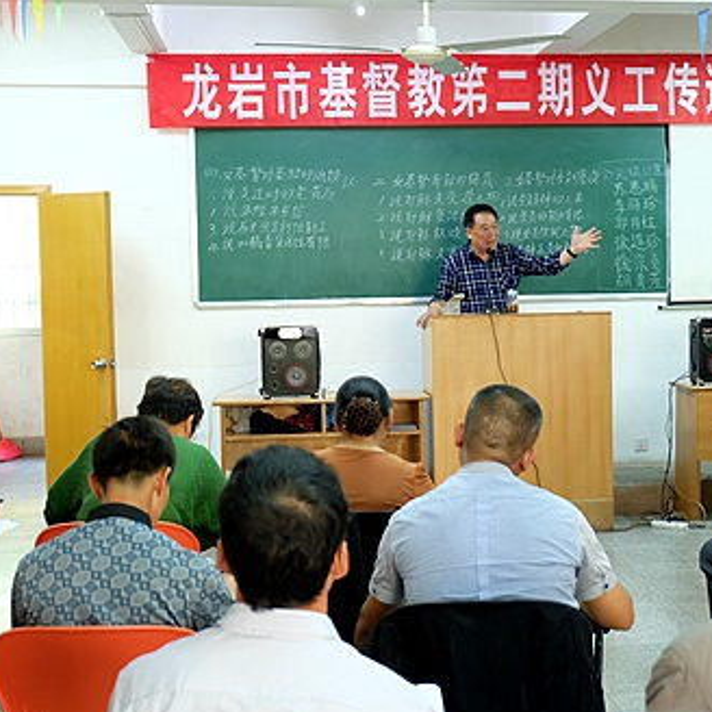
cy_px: 359
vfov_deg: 30.0
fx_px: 1326
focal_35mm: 57
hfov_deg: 29.6
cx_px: 523
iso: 2500
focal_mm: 29.5
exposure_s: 1/20
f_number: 4.7
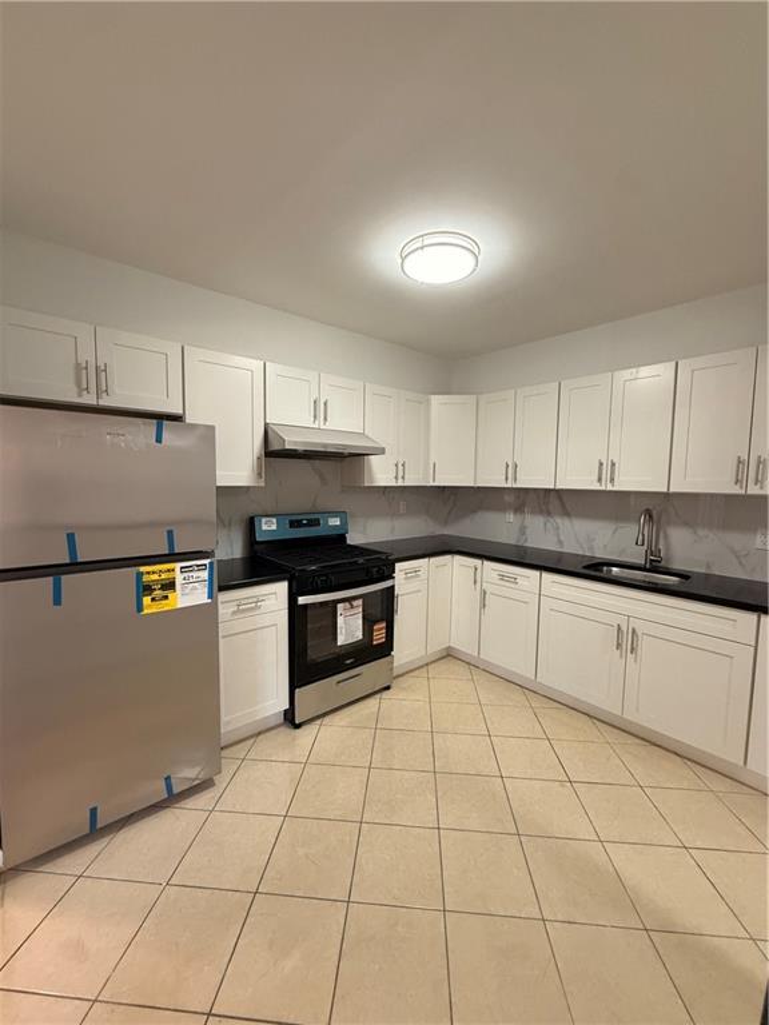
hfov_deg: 85.7
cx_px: 384
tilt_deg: -4.8
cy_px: 512
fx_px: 415
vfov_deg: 102.1
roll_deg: -0.3
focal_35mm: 14
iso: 320
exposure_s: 1/120
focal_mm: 2.22
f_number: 2.2
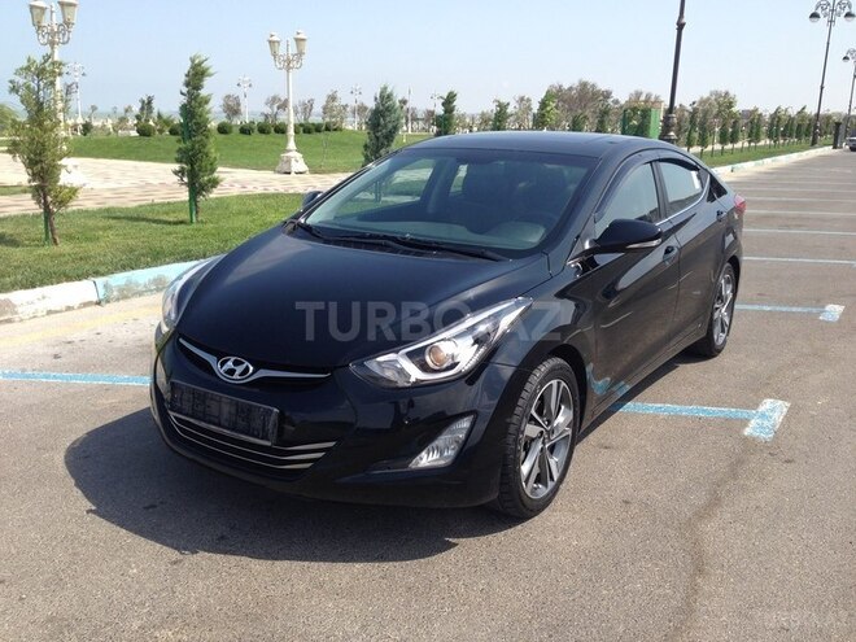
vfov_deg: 42.9
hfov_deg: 55.4
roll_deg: -1.7
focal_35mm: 33
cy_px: 321
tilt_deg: -14.4
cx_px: 428
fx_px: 816
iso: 50
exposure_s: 1/1178
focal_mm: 4.12
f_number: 2.4
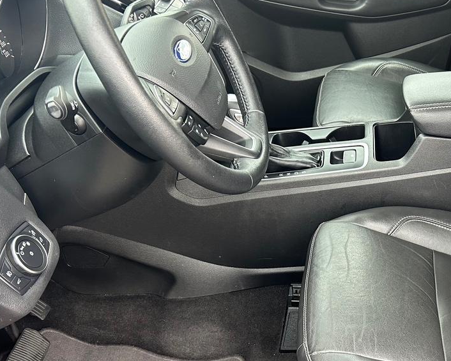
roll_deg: -2.3
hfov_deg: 39.0
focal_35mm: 46
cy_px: 280
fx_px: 614
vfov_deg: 32.0
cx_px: 352
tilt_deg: -41.5
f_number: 1.5
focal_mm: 5.7
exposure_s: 1/104
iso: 125
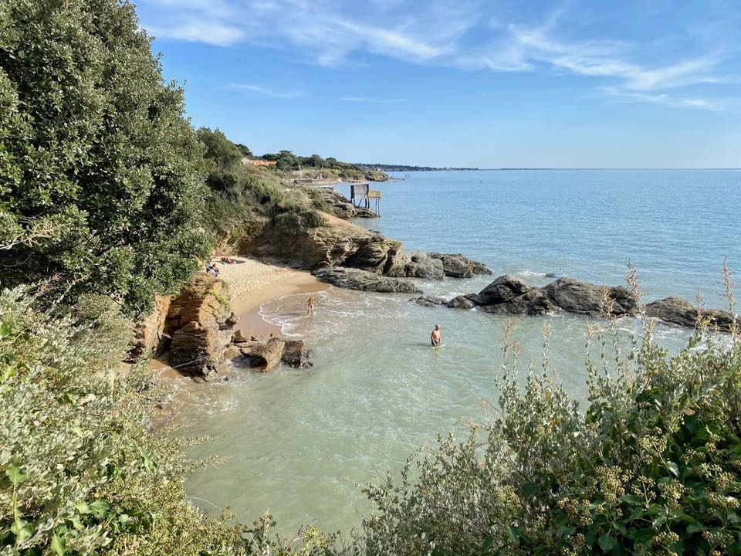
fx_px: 557
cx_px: 370
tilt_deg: -11.0
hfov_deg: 67.3
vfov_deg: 53.1
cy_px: 278
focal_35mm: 26
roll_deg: +0.2
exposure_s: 1/1961
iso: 32
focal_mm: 4.25
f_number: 1.8
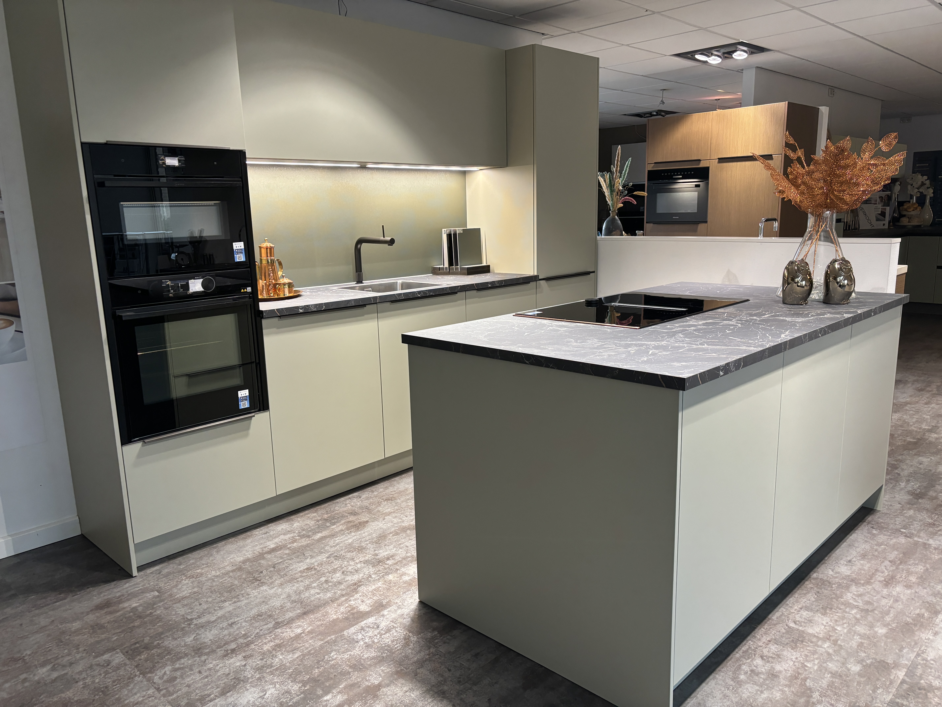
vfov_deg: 53.1
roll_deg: +1.1
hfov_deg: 67.3
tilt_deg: -12.3
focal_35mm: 26
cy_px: 354
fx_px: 708
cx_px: 471
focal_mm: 5.96
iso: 200
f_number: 1.6
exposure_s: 1/50
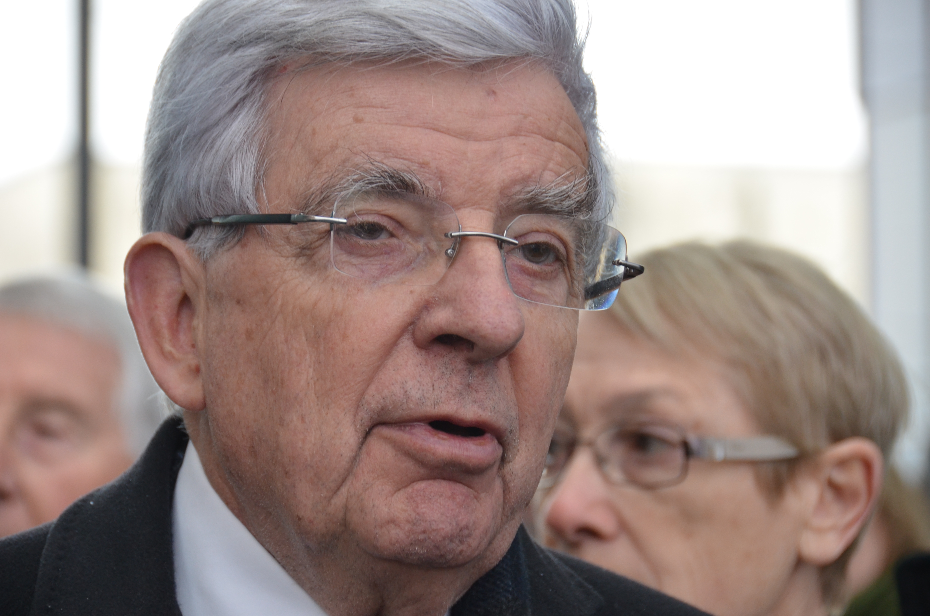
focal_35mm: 180
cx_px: 465
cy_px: 308
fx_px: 4640
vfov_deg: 7.6
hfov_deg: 11.4
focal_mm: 120
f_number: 5.3
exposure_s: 1/100
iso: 800
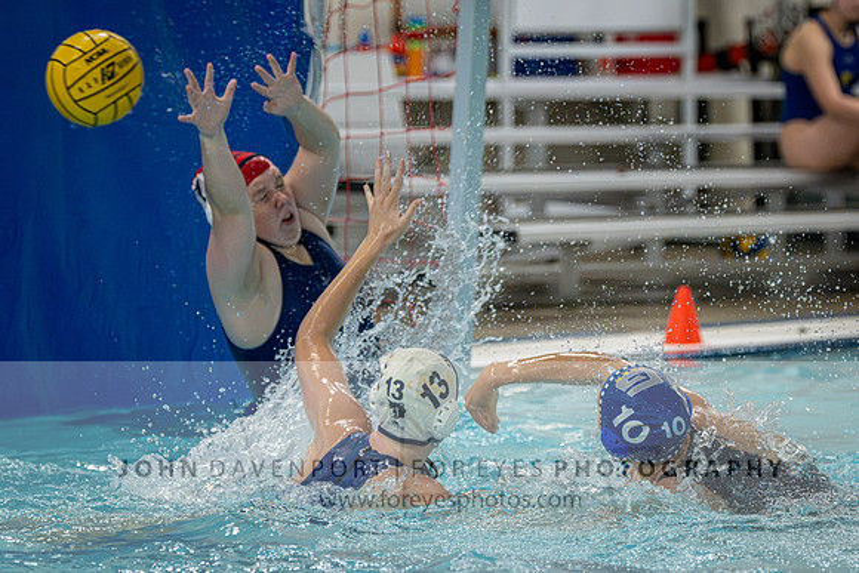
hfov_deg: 8.2
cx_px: 603
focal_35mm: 250
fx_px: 5963
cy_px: 303
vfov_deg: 5.5
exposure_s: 1/1000
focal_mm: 175
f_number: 4
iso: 8000
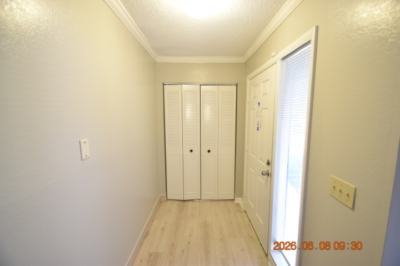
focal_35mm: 15
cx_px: 200
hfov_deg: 100.4
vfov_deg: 77.3
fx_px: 167
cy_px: 133
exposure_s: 1/45
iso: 800
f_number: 3.5
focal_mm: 10
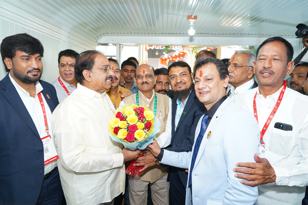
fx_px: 205
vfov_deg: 53.1
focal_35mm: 24
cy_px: 102
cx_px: 154
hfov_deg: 73.7
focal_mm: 24
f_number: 4.5
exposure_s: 1/125
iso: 1000
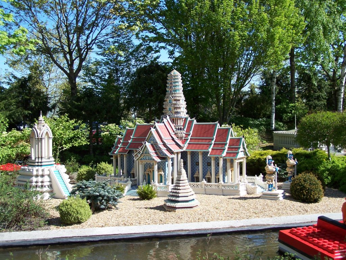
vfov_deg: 28.6
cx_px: 173
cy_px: 130
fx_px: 510
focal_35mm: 51
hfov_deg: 37.5
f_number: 3
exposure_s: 1/750
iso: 80
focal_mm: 8.5
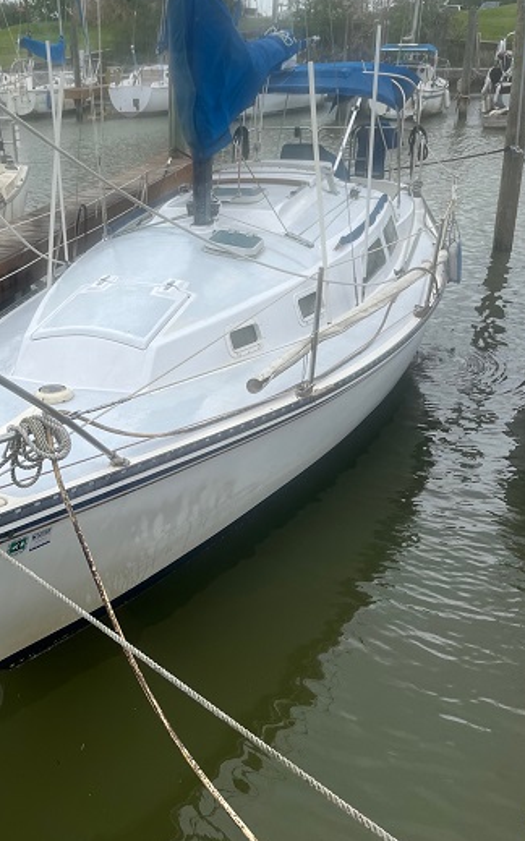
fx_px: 779
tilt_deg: -22.1
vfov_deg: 56.7
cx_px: 180
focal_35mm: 34
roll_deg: +1.0
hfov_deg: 36.9
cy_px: 407
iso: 50
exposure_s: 1/1497
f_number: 1.6
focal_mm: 5.1
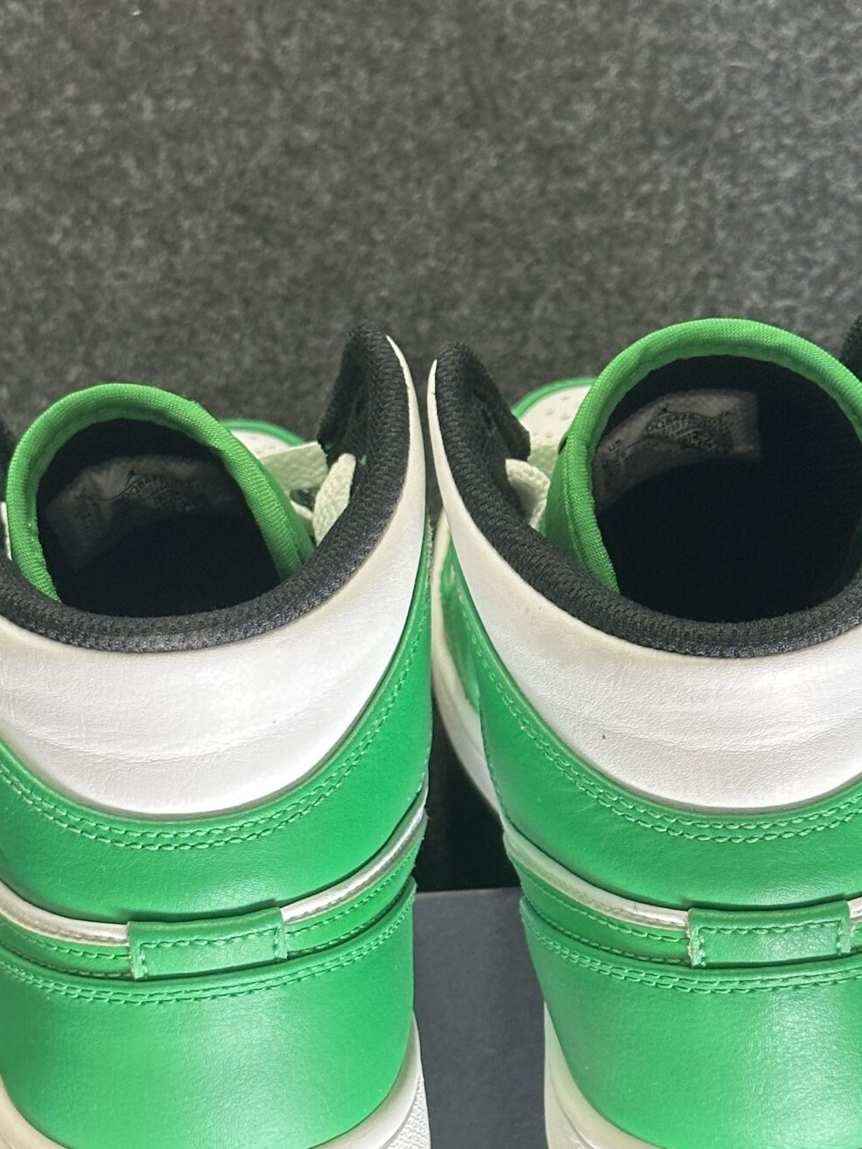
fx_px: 3087
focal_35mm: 93
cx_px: 419
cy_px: 835
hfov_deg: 15.9
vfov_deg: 20.9
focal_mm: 6.86
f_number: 1.78
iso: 250
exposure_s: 1/50
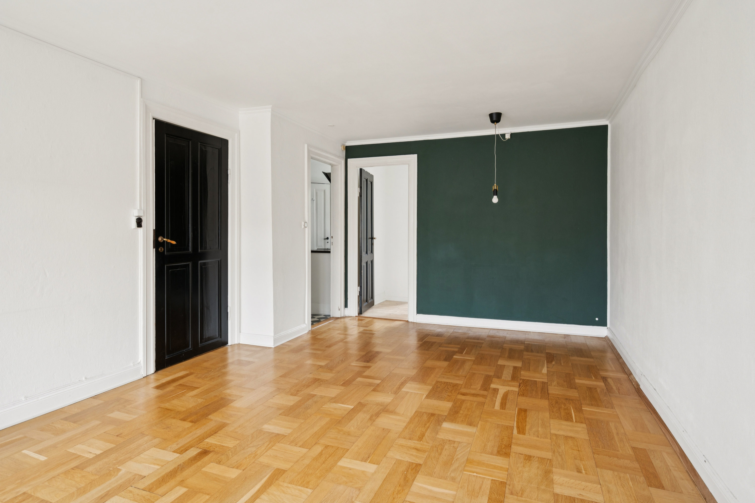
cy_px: 252
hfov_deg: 86.9
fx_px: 398
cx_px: 378
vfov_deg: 64.6
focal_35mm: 19
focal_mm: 19
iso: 640
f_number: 9
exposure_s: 1/25
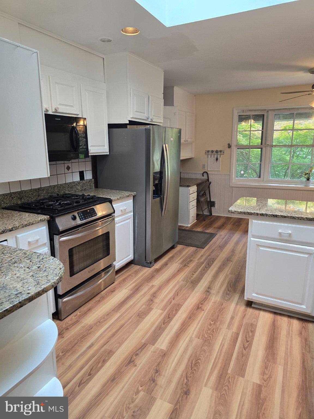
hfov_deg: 58.9
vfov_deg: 73.9
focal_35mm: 23
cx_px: 157
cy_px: 210
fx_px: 278
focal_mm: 6.3
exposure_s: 1/120
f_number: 1.7
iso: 160
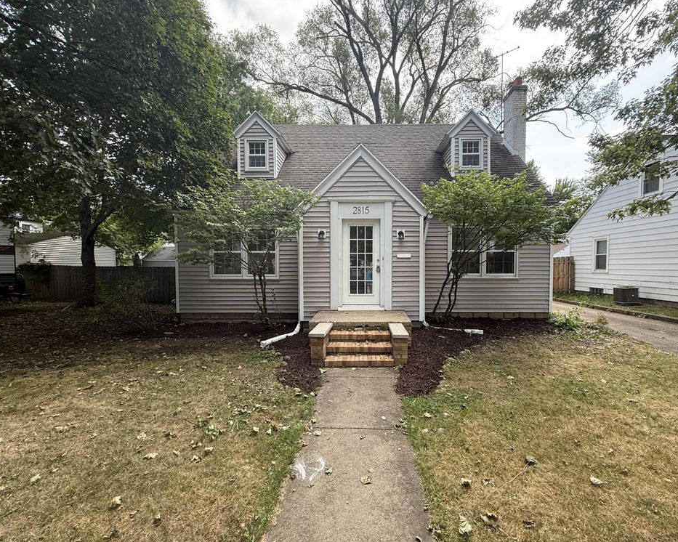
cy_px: 278
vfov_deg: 84.0
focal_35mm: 15
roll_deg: -0.1
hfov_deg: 96.6
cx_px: 367
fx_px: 301
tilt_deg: -2.2
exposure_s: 1/230
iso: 50
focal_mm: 2.22
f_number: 2.2
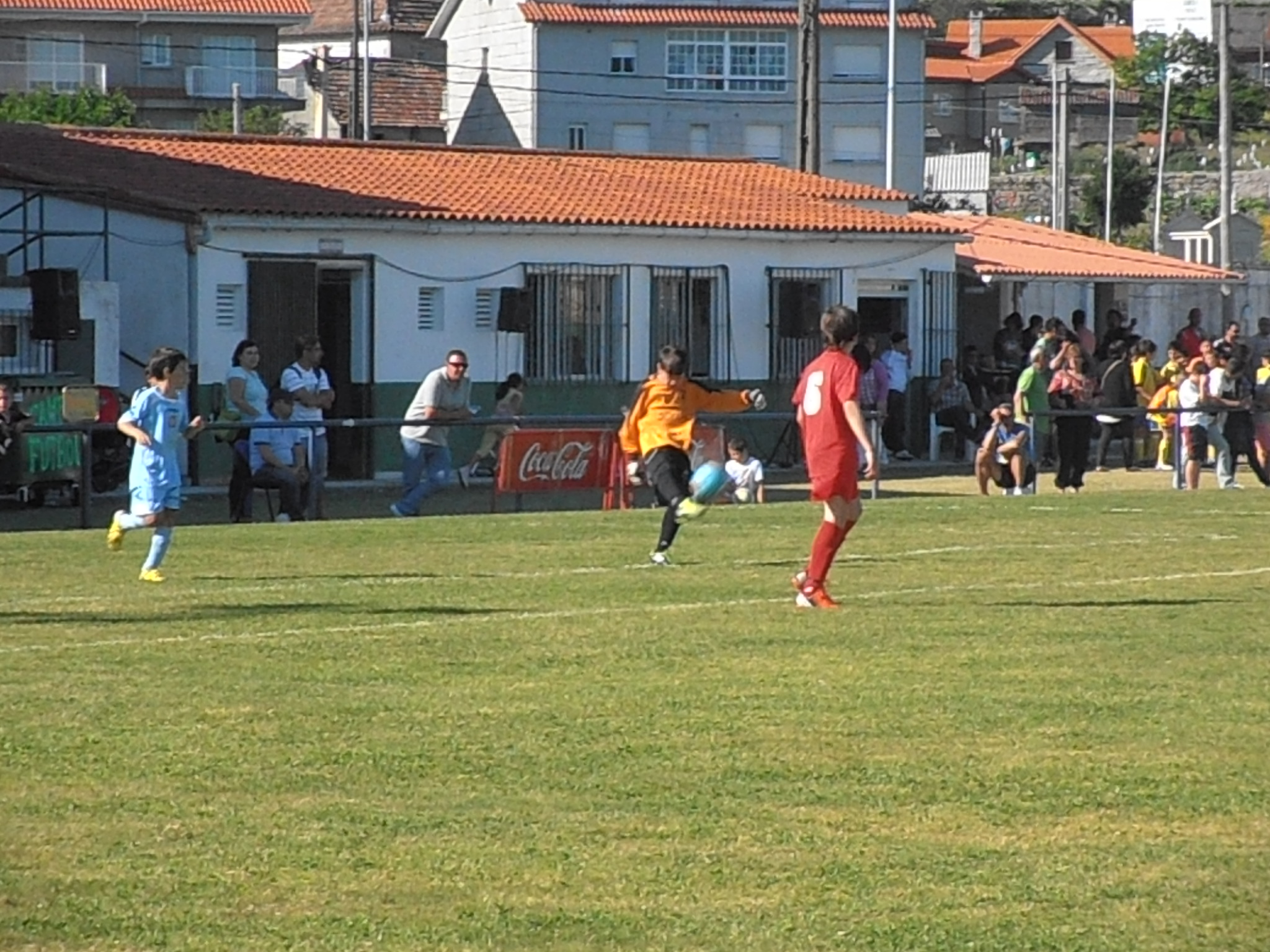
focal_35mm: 198
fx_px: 7264
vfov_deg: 7.5
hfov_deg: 10.0
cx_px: 635
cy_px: 476
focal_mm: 35.05
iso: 400
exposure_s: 1/160
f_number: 15
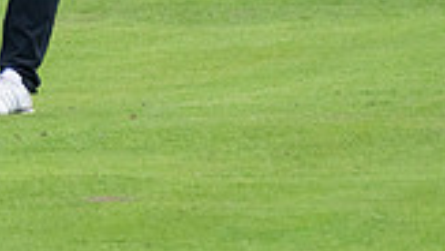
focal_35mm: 2800
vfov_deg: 0.4
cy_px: -261
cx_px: -27
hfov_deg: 0.8
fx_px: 33066
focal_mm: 500
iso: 800
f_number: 5.6
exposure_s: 1/1250
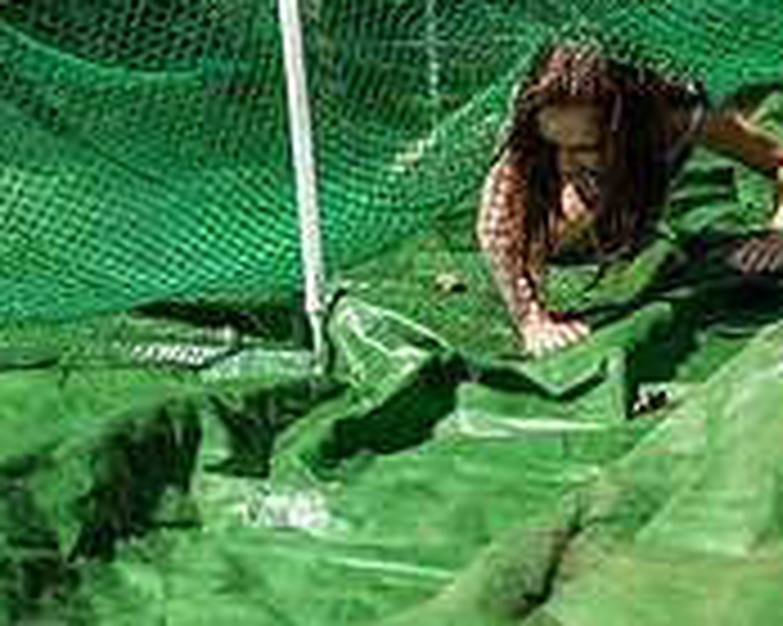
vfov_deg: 15.8
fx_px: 2247
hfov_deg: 19.7
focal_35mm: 97
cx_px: 500
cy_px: 245
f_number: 5
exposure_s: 1/1000
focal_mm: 31
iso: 400
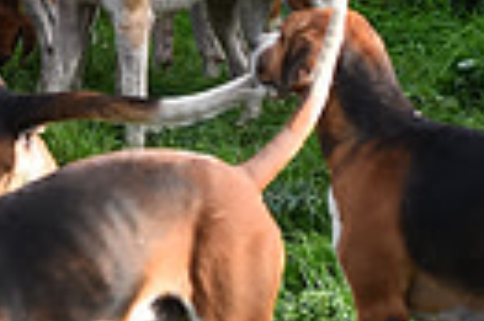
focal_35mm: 310
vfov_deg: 4.4
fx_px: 4163
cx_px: -469
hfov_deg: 6.5
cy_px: -299
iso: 280
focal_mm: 70
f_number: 4
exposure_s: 1/800
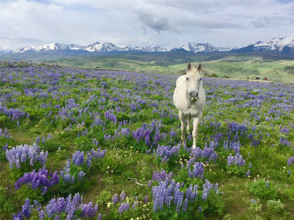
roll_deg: -2.7
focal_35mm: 29
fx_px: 246
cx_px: 147
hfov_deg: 61.7
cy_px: 110
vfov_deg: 48.2
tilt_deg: -10.3
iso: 32
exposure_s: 1/2198
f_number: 2.2
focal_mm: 4.15
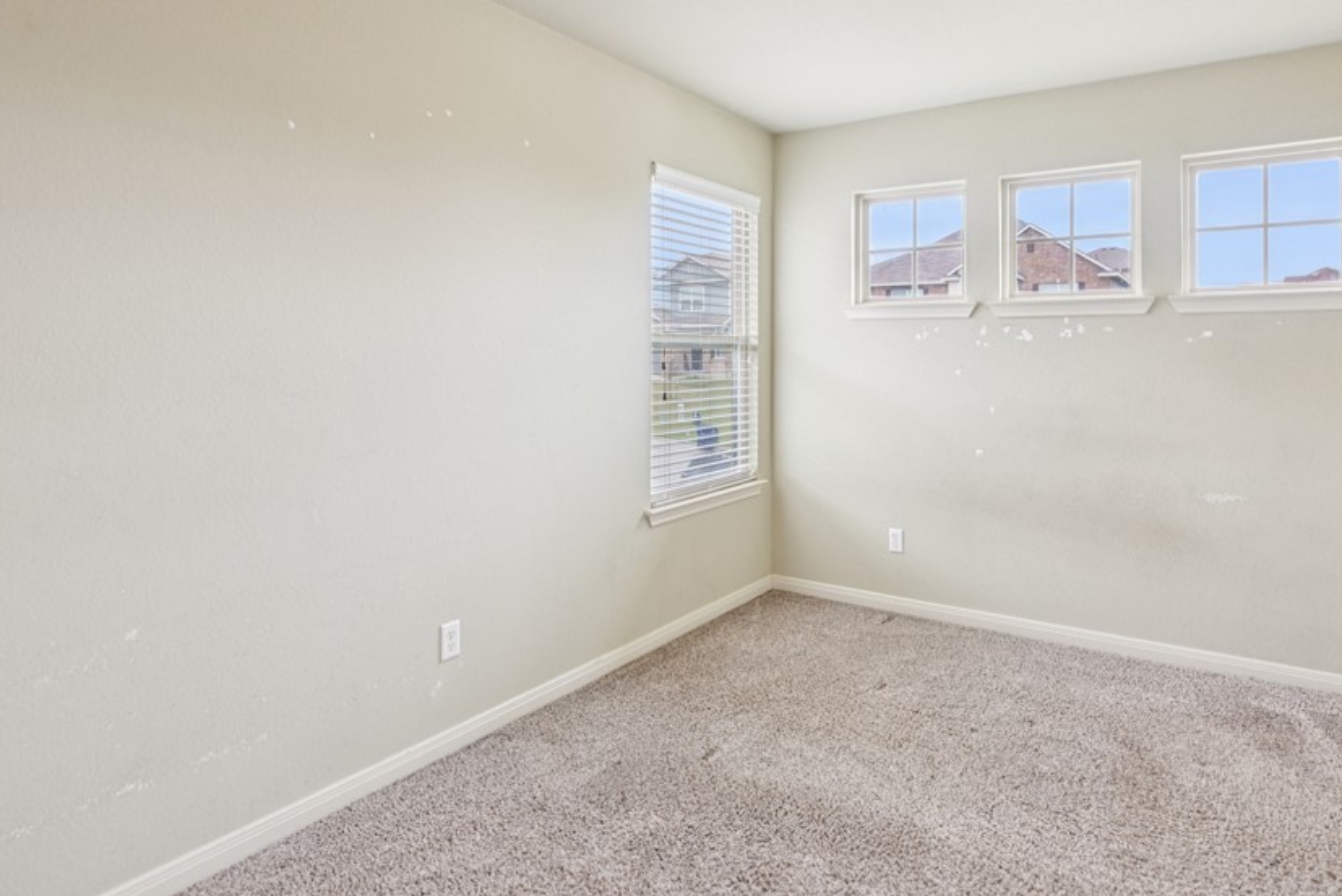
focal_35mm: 21
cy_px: 355
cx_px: 737
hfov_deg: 81.0
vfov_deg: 59.0
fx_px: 783
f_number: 6.7
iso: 140
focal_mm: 16
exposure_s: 1/15
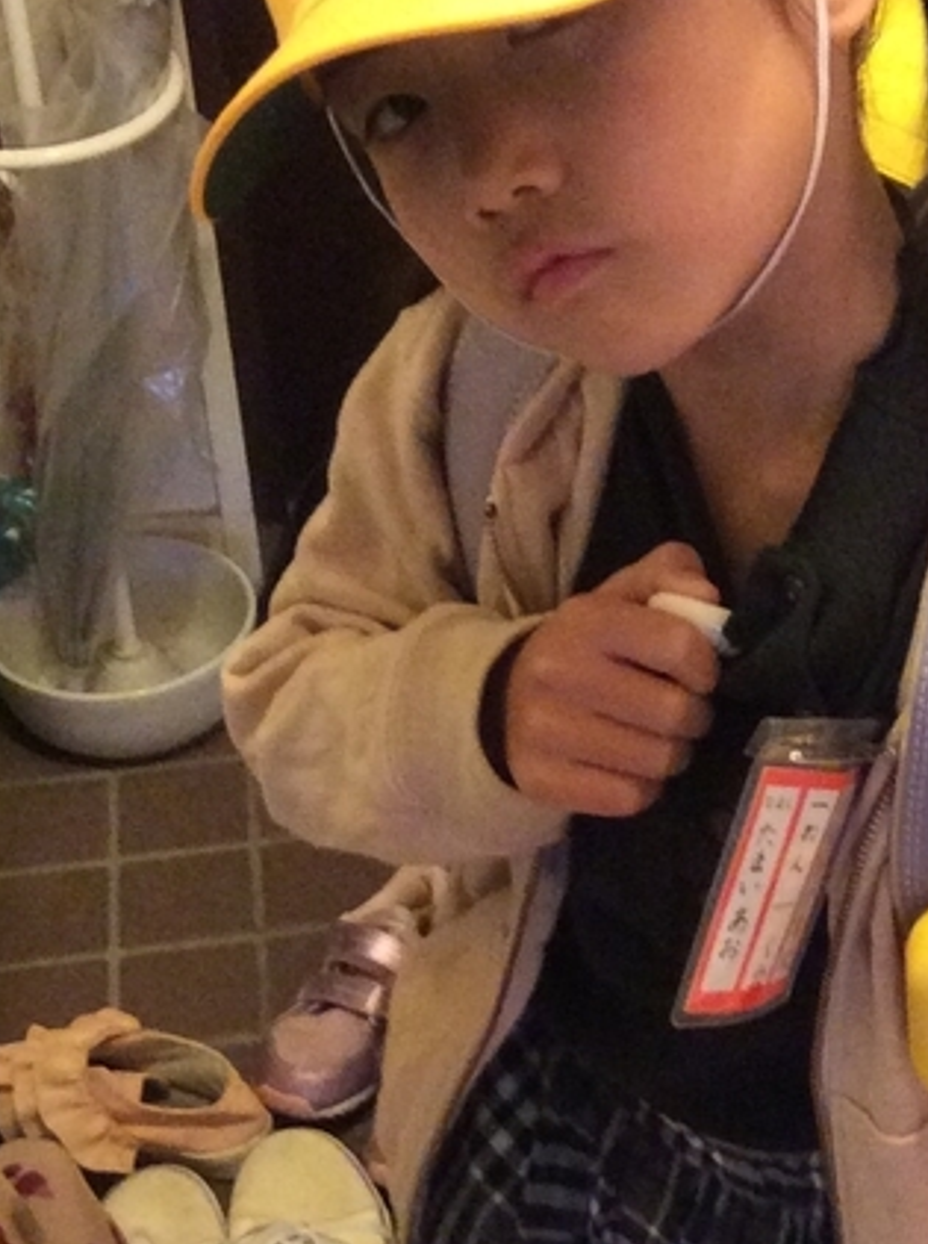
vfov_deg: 21.6
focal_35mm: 91
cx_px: 731
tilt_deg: -39.2
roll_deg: +3.4
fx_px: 3263
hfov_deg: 16.1
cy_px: 699
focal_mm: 3.3
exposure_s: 1/15
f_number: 2.4
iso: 320
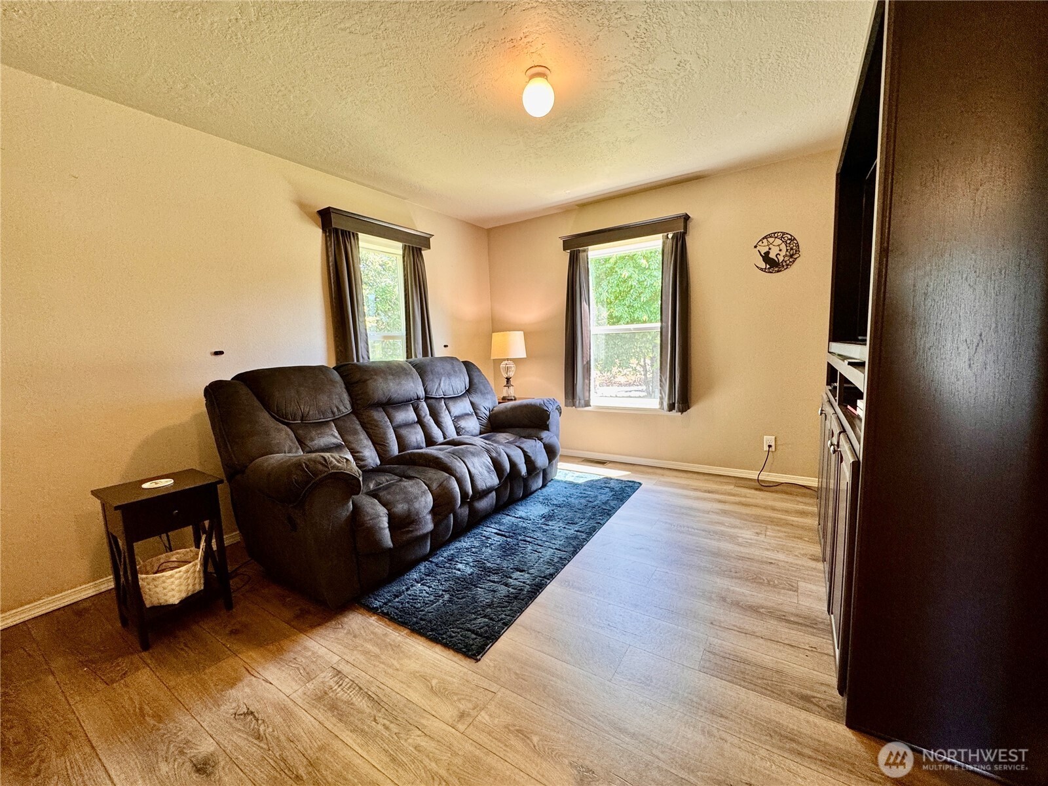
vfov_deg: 85.7
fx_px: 424
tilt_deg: -7.3
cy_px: 393
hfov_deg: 102.1
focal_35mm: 14
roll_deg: +1.9
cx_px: 524
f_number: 2.2
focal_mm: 2.22
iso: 160
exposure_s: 1/60
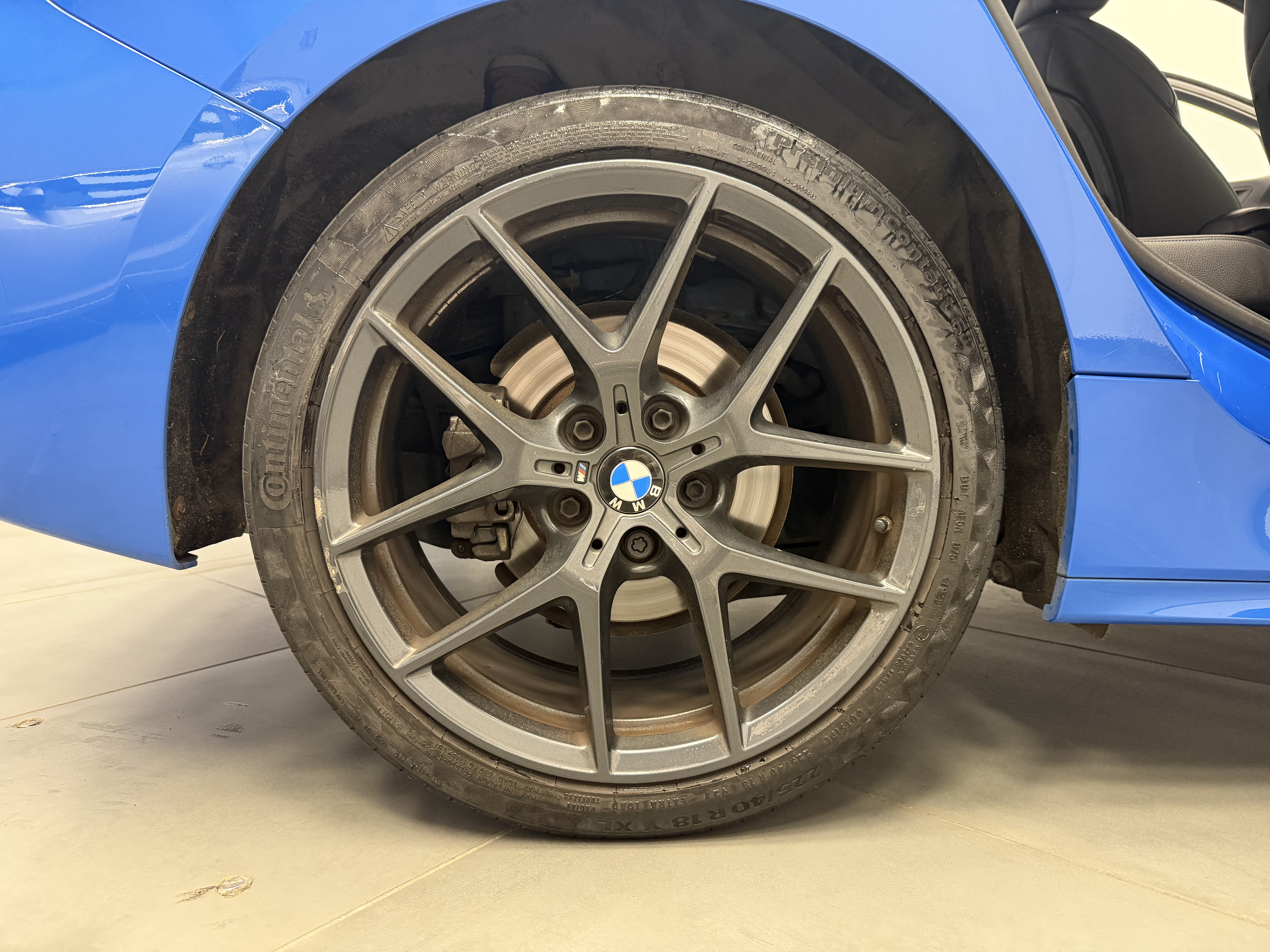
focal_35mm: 24
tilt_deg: -8.6
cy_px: 476
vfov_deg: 56.8
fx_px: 881
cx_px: 635
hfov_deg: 71.6
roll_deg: -0.6
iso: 320
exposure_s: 1/50
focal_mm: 6.76
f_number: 1.78
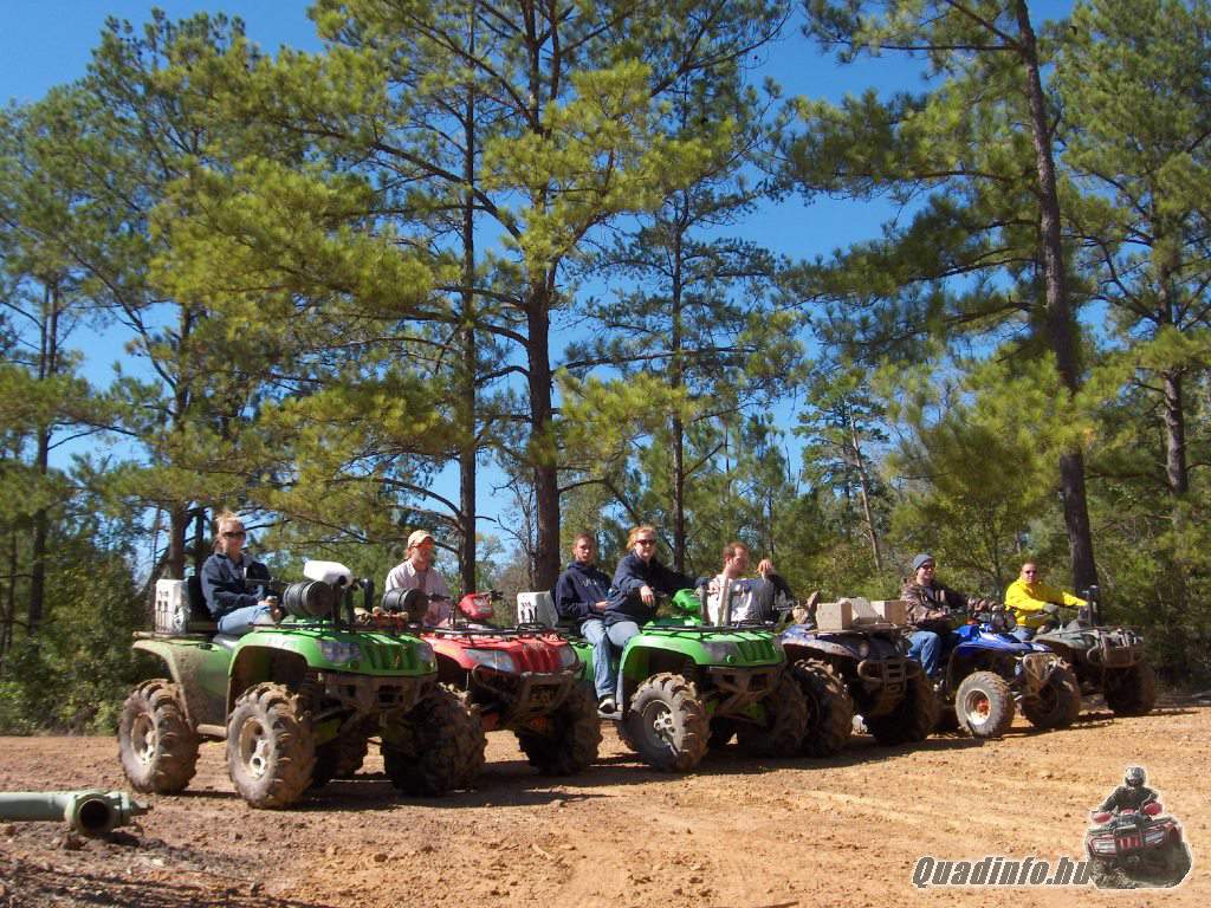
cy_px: 454
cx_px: 606
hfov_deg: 47.9
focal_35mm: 39
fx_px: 1364
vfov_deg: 36.8
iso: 100
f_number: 4.8
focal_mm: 8
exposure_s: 1/351
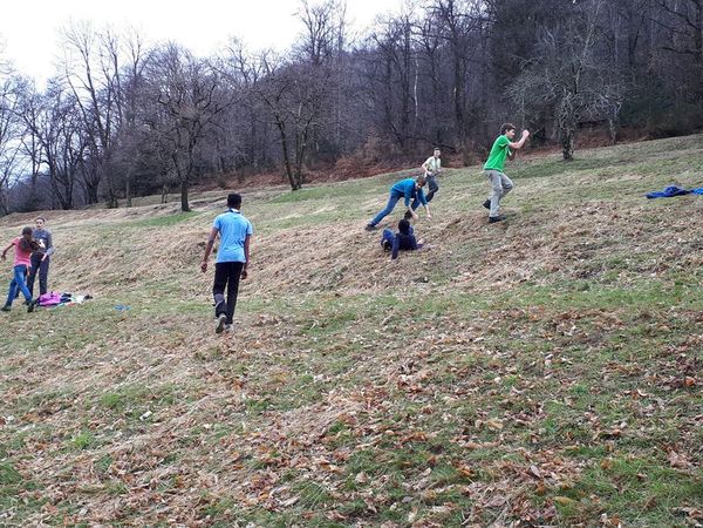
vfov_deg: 51.4
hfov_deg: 65.3
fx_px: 548
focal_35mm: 27
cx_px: 352
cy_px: 264
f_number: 1.9
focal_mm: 3.6
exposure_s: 1/198
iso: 40
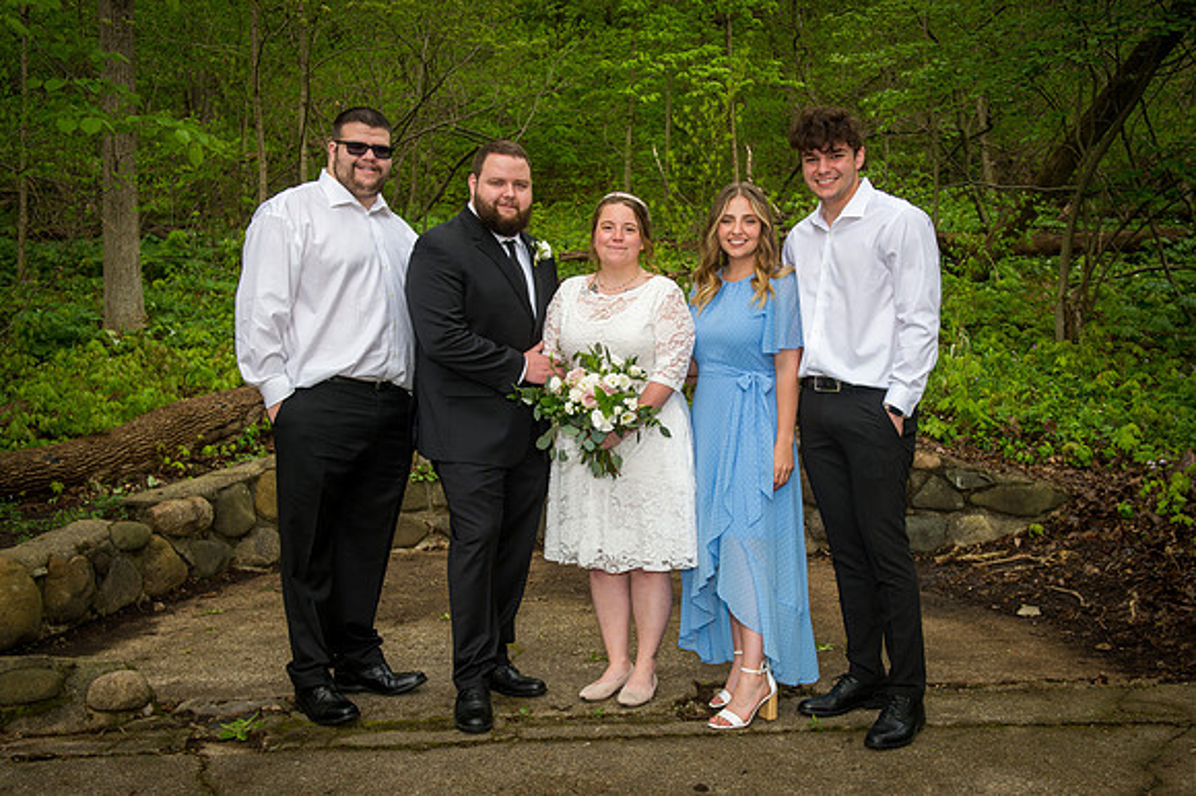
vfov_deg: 32.2
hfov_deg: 47.0
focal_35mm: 41
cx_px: 620
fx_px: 1377
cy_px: 417
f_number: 4.8
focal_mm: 36
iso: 100
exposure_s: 1/125
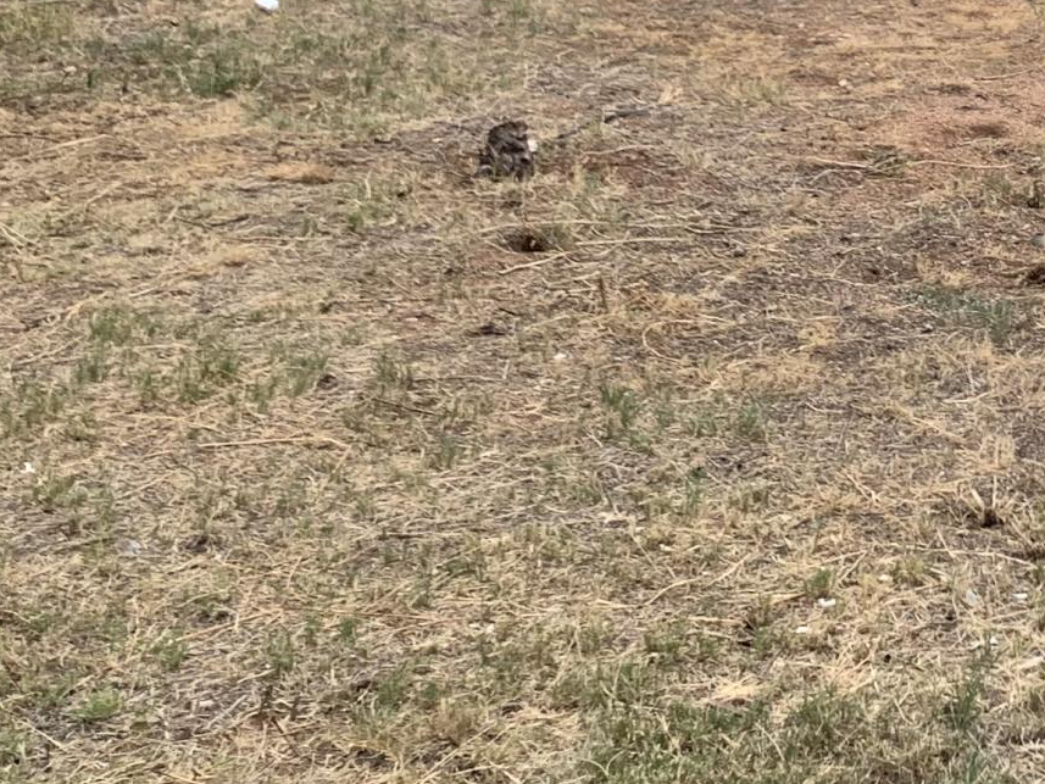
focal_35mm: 91
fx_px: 2748
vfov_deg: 16.1
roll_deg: +1.7
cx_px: 1211
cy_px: 130
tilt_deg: -12.5
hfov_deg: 20.3
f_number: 1.8
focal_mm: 4.25
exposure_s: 1/972
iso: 25
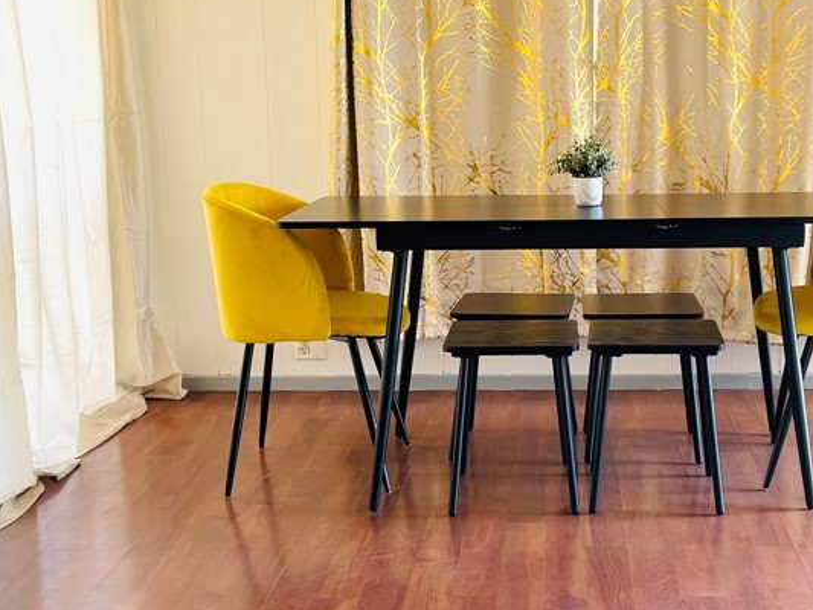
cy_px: 297
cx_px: 535
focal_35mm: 48
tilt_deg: -11.1
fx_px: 1128
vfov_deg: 30.3
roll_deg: +1.6
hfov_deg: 39.2
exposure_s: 1/121
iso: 100
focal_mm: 5.1
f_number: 1.6
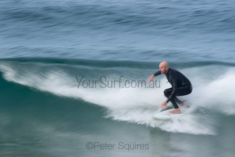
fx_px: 4897
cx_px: 118
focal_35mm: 750
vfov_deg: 1.8
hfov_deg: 2.7
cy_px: 78
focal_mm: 500
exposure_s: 1/20
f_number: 25
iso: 100
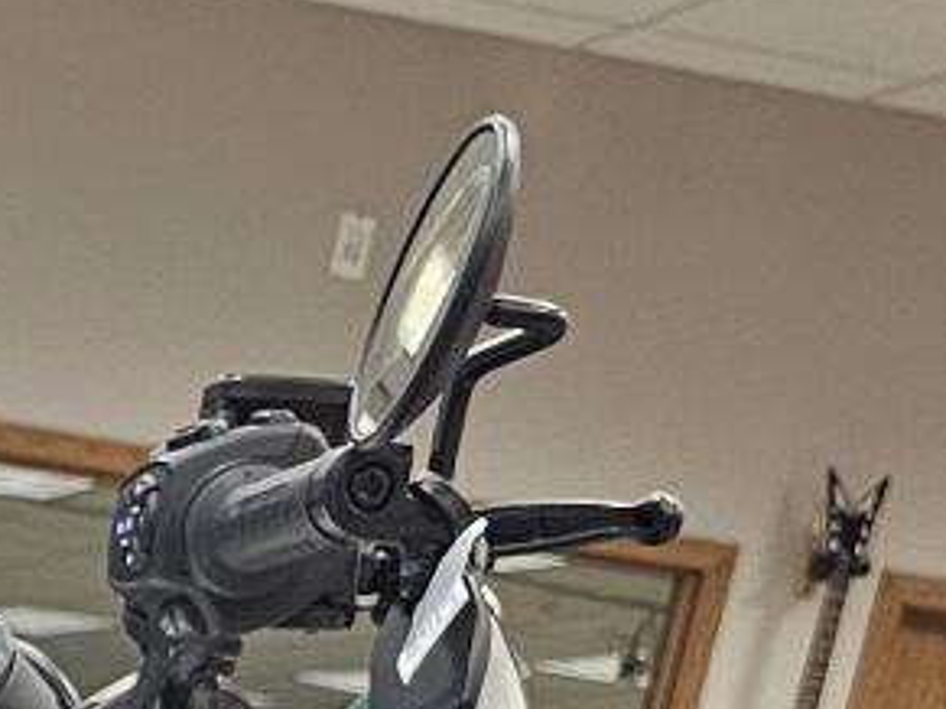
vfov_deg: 7.9
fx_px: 4316
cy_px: 2212
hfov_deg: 11.0
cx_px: -1138
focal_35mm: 158
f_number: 1.7
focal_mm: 6.3
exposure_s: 1/120
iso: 400
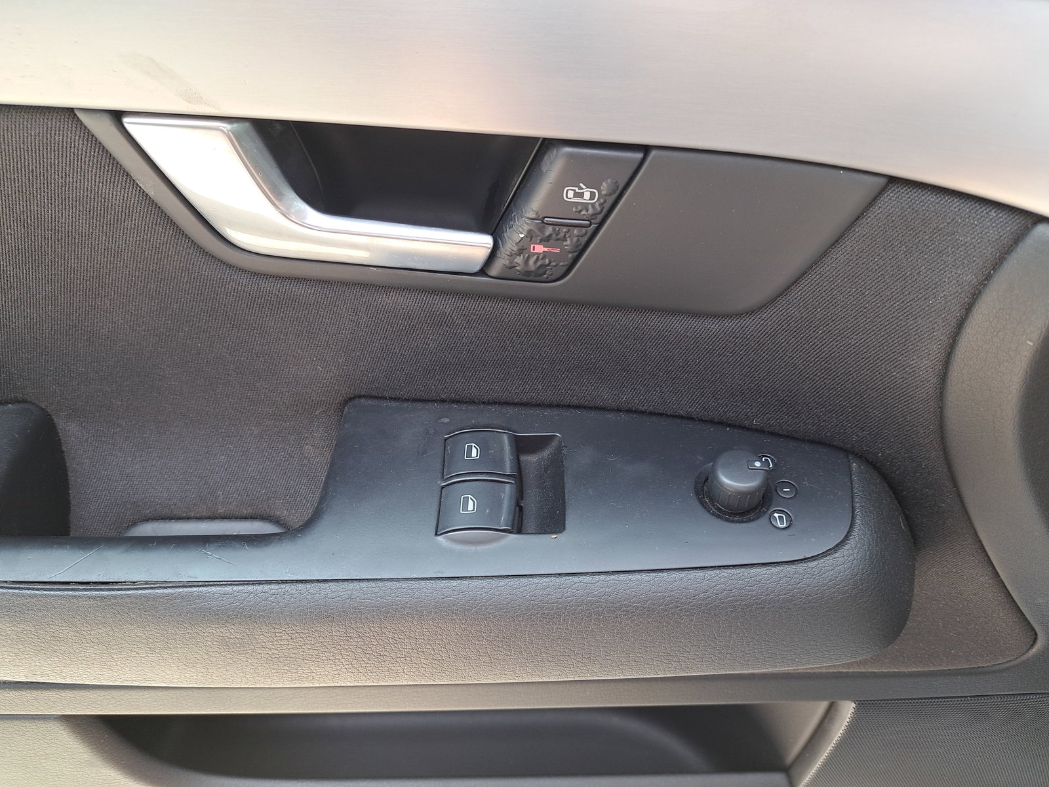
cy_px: 394
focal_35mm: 24
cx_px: 524
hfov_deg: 71.6
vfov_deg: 56.8
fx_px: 727
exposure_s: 1/102
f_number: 1.8
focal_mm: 5.23
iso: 50
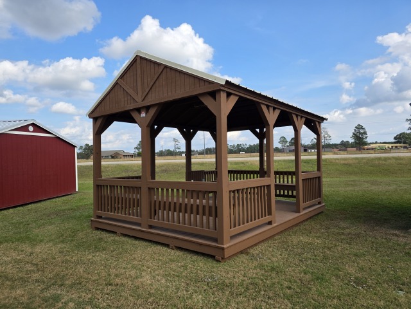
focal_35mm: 23
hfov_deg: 73.9
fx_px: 273
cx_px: 206
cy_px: 154
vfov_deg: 58.9
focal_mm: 6.3
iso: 80
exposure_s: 1/3747
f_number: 1.7
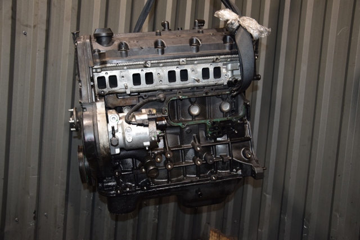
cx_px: 180
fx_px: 360
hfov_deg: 53.2
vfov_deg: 36.8
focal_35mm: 36
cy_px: 120
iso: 800
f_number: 5
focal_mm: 24
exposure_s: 1/60
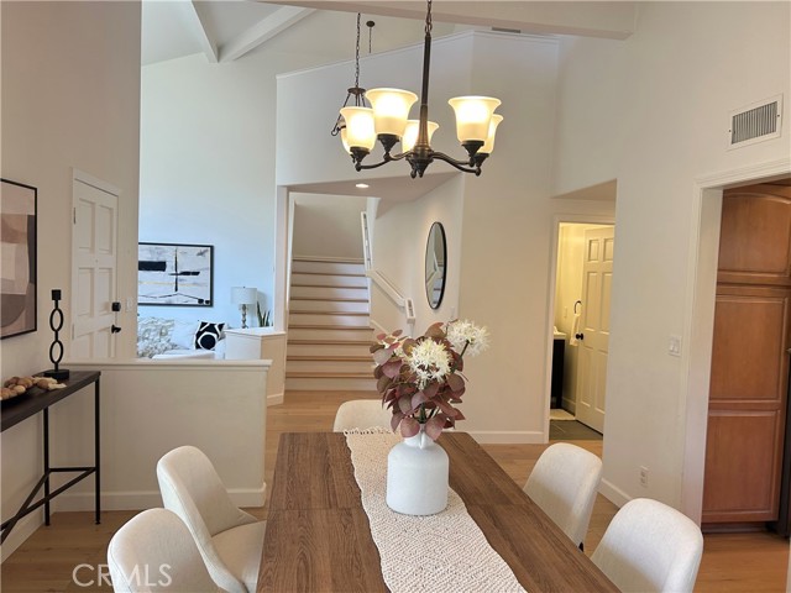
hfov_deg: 67.3
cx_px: 396
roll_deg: -2.0
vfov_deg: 53.1
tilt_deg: -2.2
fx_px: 594
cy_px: 296
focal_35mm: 26
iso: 100
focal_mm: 5.7
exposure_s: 1/120
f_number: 1.5
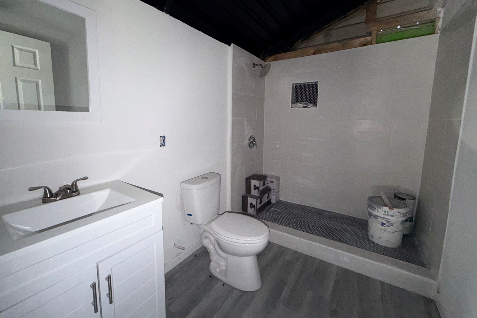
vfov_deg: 77.0
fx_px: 199
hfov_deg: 100.4
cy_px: 141
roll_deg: -0.4
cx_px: 234
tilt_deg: -7.8
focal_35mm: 15
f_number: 2.2
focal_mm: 2.22
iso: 320
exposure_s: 1/40
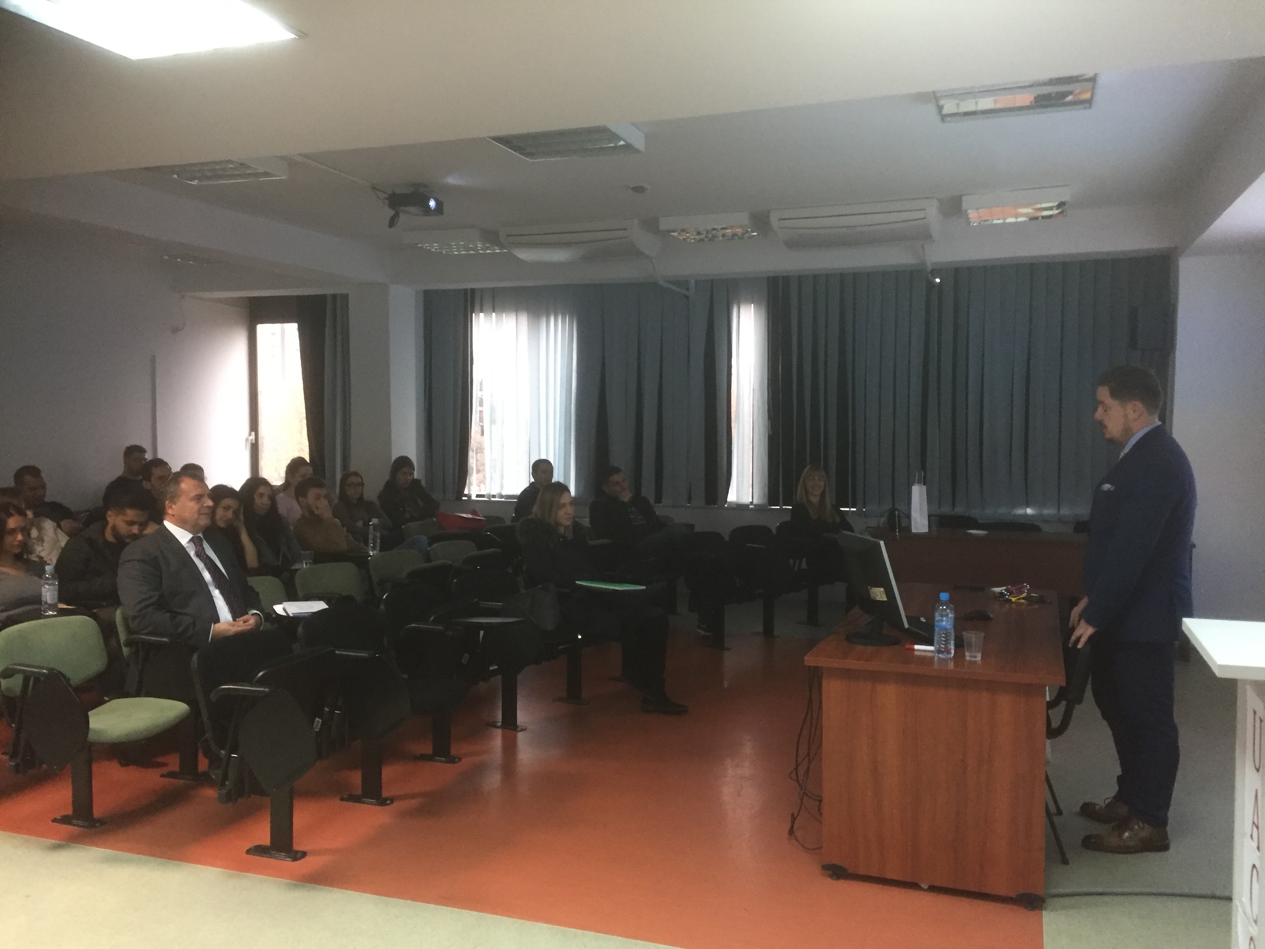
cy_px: 474
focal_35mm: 29
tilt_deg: -2.6
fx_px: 1060
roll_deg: -0.2
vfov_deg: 48.2
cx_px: 632
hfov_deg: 61.7
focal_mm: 4.15
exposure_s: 1/33
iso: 250
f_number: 2.2
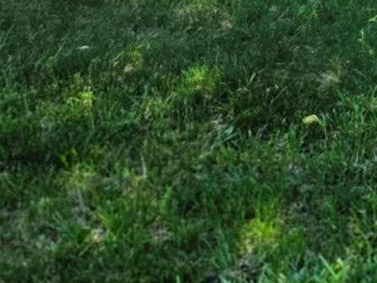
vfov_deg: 10.5
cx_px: 948
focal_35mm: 124
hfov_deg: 12.1
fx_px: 1351
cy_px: -369
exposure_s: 1/2145
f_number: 1.8
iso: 80
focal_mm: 5.4
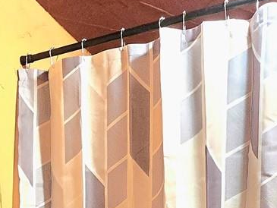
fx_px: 456
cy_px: 286
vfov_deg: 22.4
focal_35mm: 57
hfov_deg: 33.3
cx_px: 79
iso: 1600
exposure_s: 1/60.2
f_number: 2.2
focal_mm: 2.2
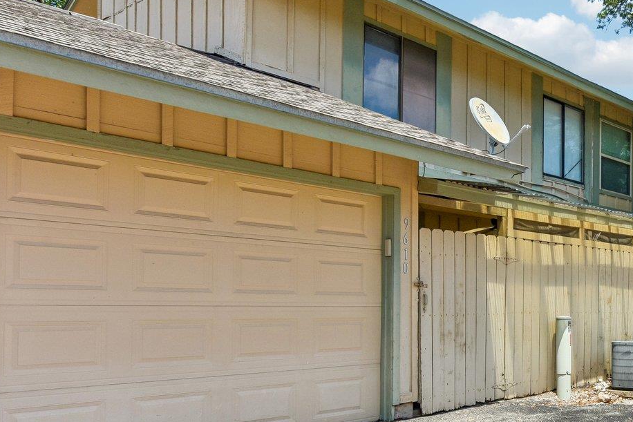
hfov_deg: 42.1
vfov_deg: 34.8
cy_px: 277
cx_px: 665
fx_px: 668
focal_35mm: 38
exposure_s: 1/500
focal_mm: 17
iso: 100
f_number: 8
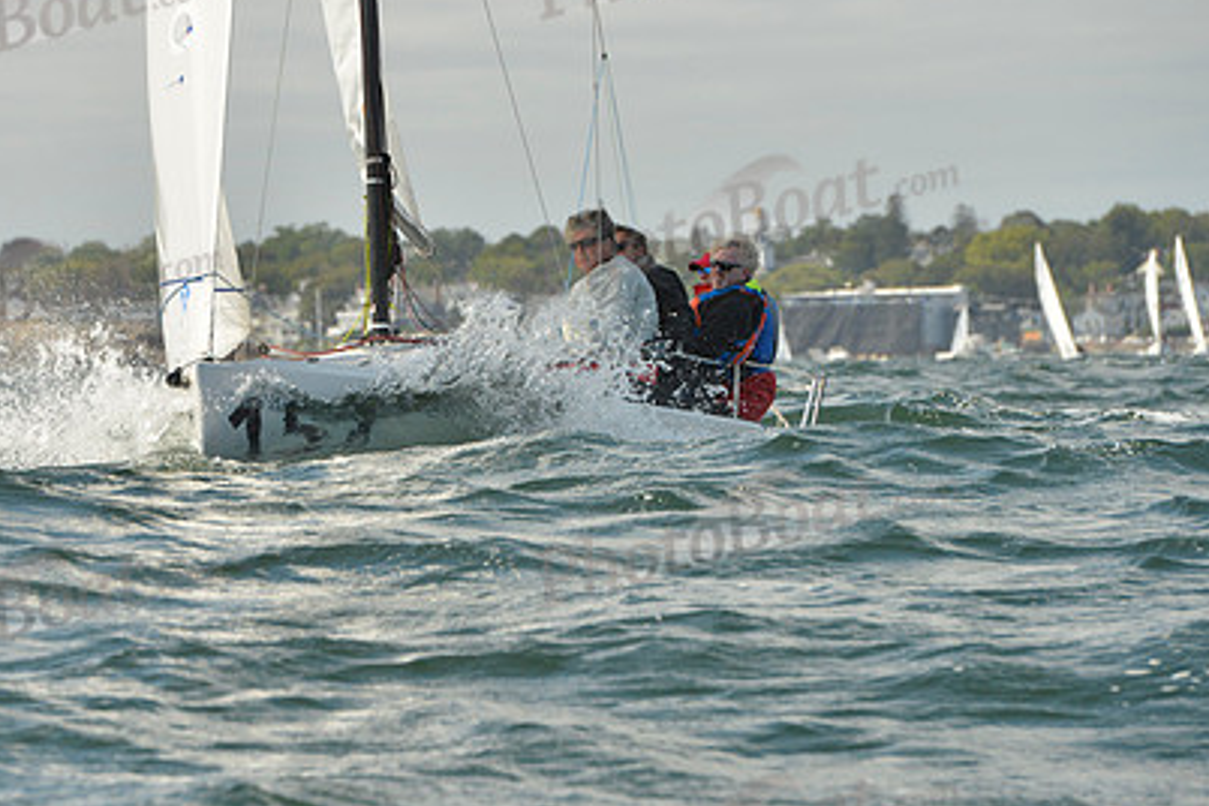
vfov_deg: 5.0
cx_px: 382
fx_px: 9201
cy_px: 417
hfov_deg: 7.5
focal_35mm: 274
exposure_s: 1/1600
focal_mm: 190
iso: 400
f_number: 8
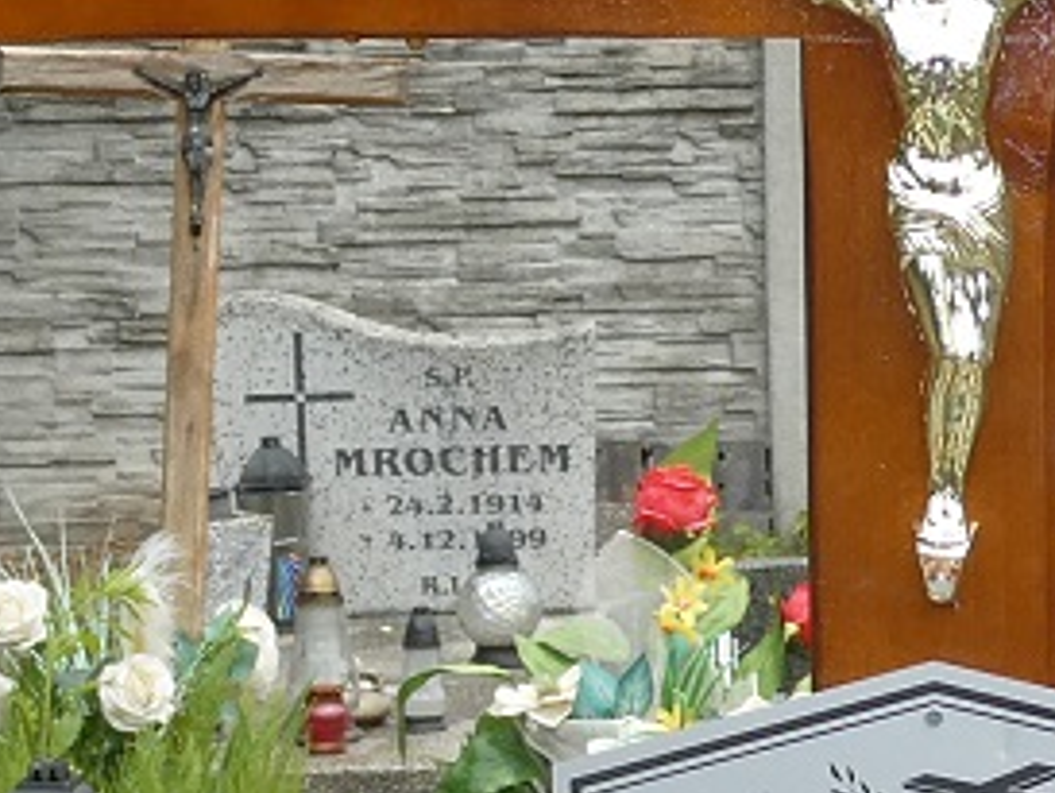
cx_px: 680
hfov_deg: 9.1
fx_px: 6616
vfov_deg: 6.9
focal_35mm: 217
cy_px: 460
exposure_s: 1/320
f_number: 3.7
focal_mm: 6.7
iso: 80
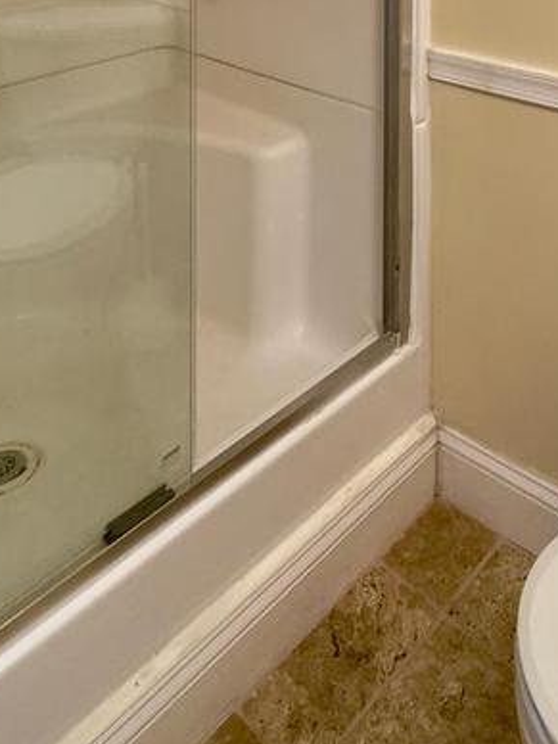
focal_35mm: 39
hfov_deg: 36.1
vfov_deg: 35.1
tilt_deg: +0.0
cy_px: -198
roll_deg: +0.8
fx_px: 838
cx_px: 410
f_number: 2.2
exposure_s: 1/120
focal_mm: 2.22
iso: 200
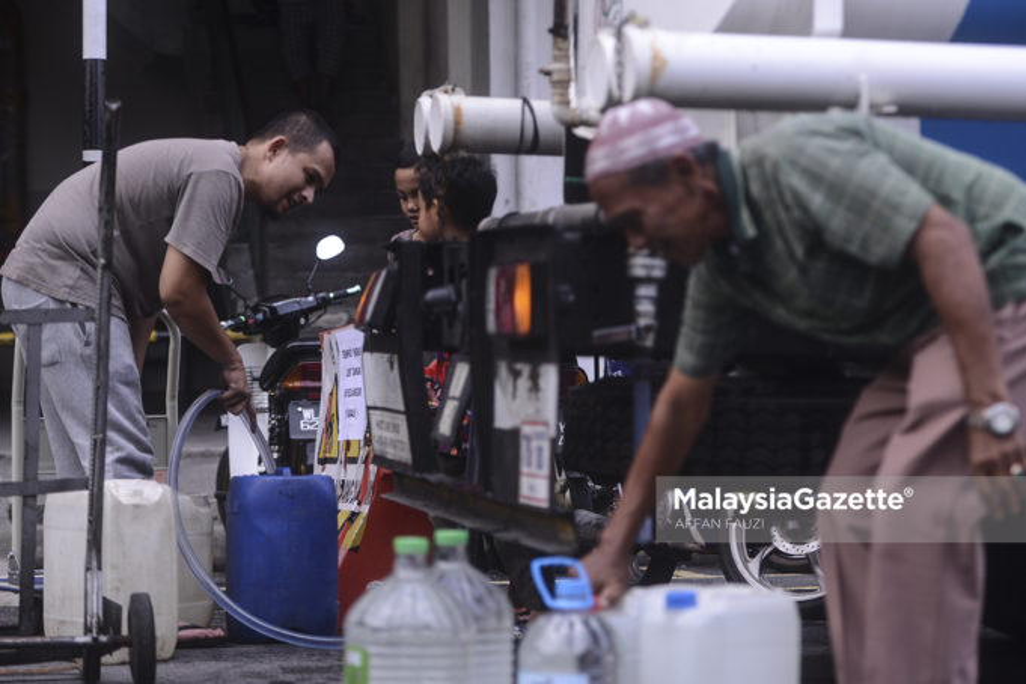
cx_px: 513
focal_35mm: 90
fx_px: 2565
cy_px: 342
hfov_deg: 22.6
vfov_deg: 15.2
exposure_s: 1/250
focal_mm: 90
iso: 100
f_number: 2.8
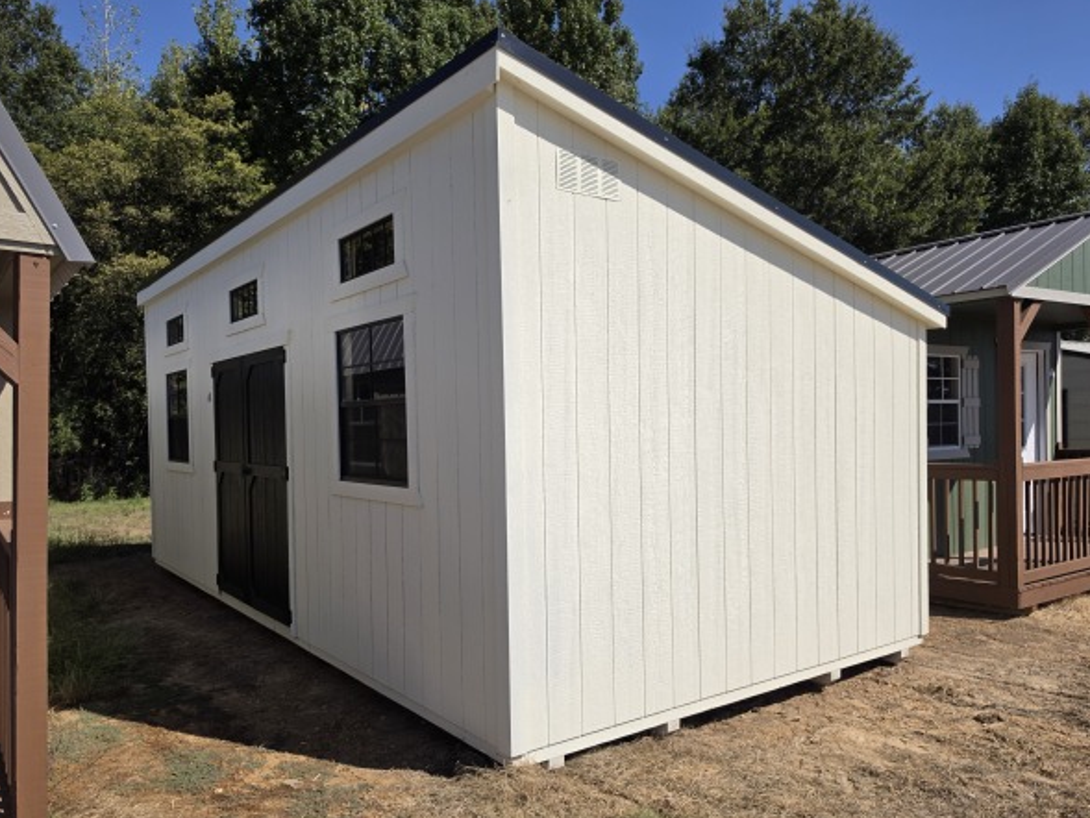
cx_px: 505
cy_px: 439
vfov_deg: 54.8
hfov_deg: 69.3
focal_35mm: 25
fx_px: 787
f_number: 1.4
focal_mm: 6.5
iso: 40
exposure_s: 1/7939
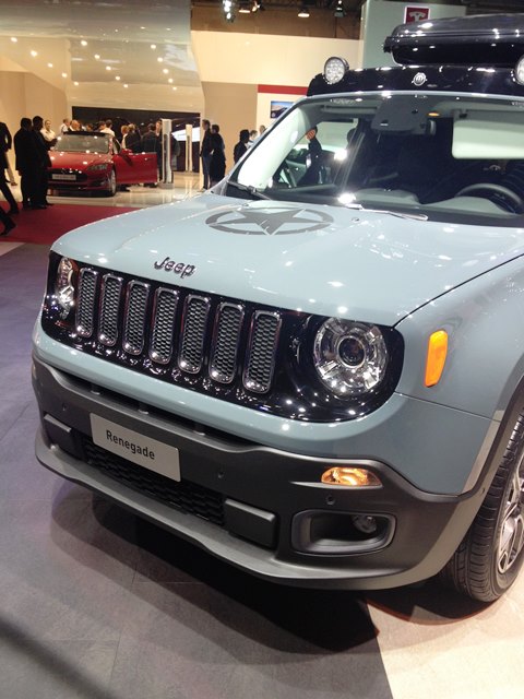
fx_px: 706
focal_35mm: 35
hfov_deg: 40.7
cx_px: 262
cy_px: 350
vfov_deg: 52.6
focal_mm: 4.28
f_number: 2.4
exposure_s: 1/60
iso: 64
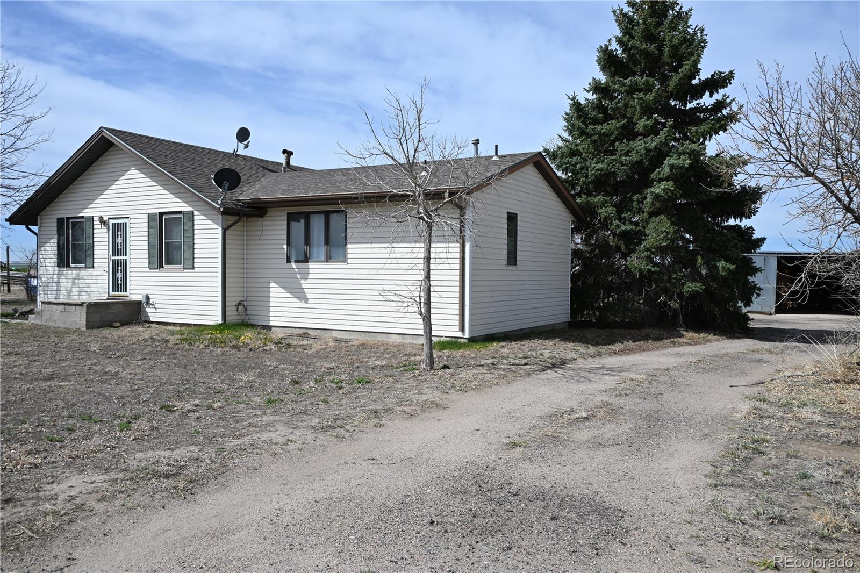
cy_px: 286
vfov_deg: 43.6
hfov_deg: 61.9
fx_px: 716
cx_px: 430
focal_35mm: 30
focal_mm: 20
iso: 100
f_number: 8
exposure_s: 1/500
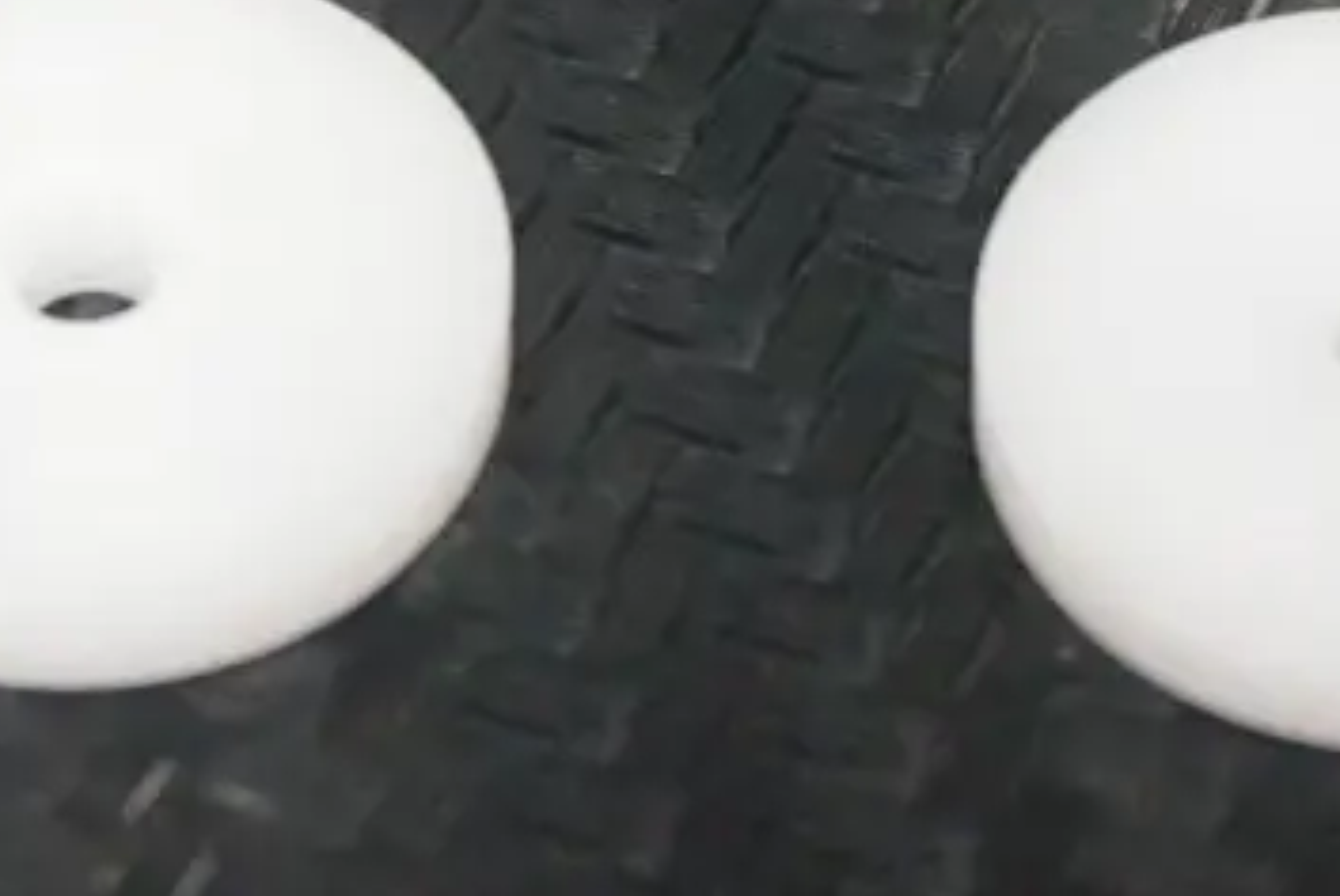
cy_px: -600
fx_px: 7674
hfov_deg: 10.0
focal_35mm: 206
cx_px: 615
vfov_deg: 6.6
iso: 3200
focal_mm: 30
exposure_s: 1/100
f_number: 5
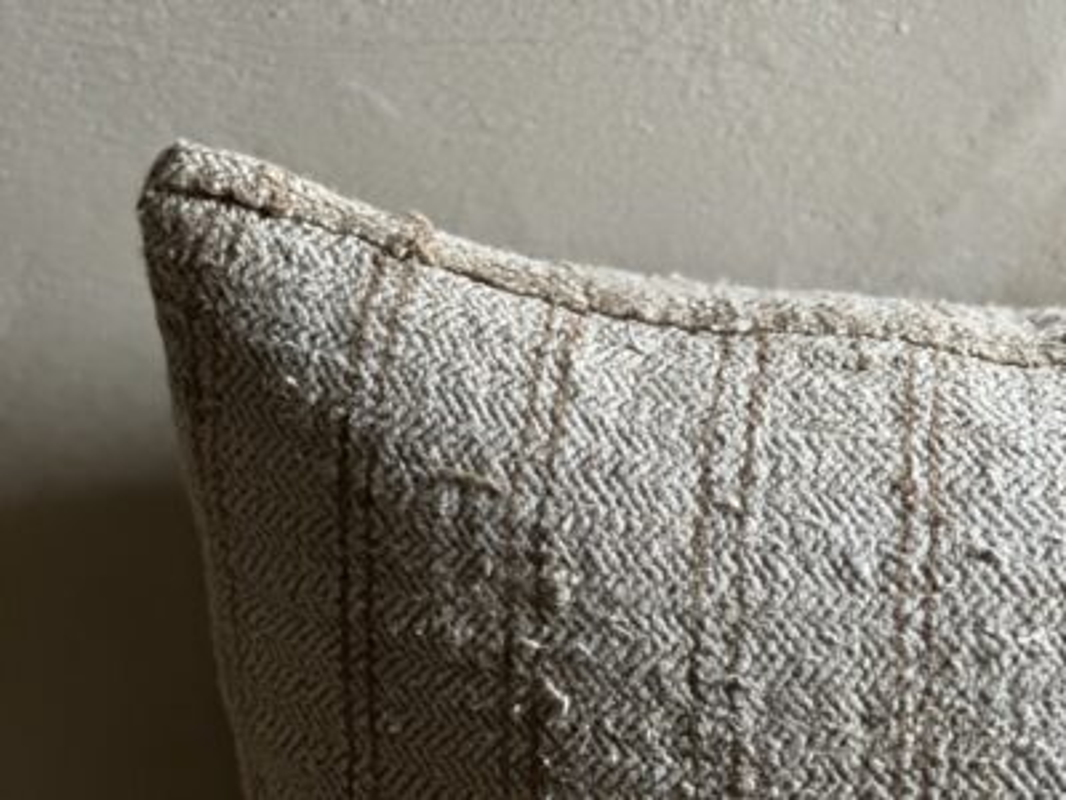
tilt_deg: -25.3
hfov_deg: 25.3
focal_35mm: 77
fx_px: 2371
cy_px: 400
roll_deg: +2.0
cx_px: 533
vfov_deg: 19.1
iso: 400
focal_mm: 9
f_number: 2.8
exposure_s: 1/18
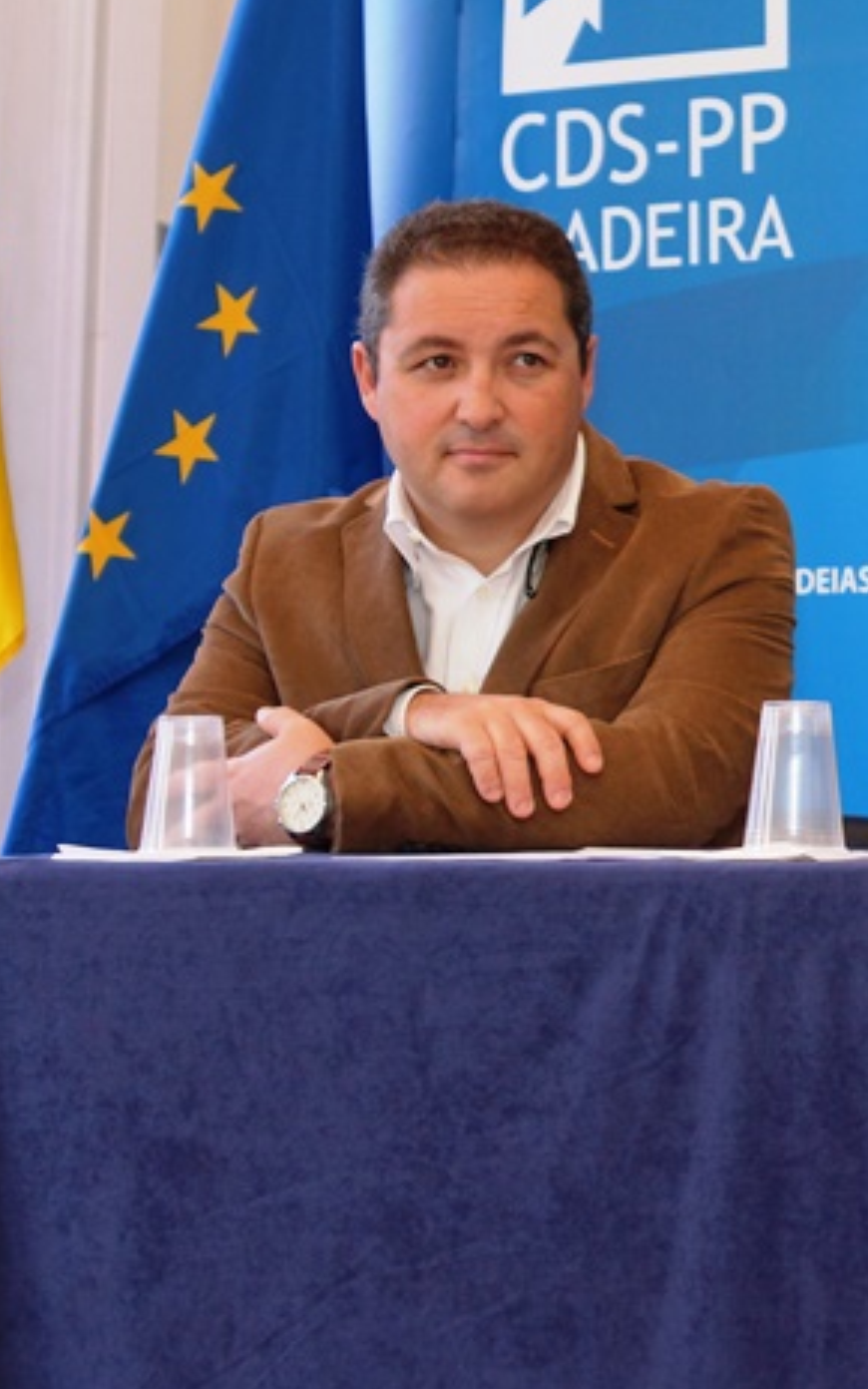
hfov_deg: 14.4
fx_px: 3066
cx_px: 1503
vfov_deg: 25.3
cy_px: 424
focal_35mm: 81
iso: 200
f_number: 2.8
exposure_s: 1/60
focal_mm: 24
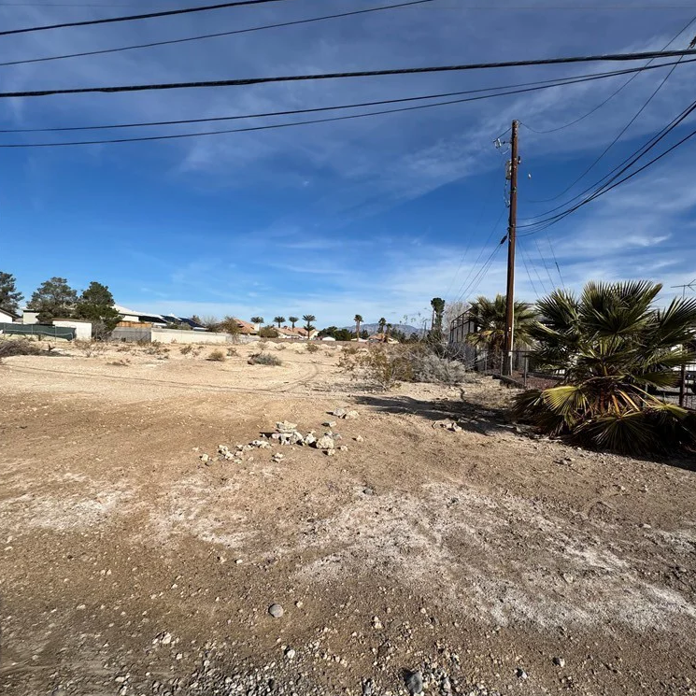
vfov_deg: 83.9
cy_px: 359
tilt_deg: -2.4
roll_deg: -1.8
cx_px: 354
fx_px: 387
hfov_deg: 84.0
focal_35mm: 17
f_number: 2.2
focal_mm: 2.22
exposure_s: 1/3390
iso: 40
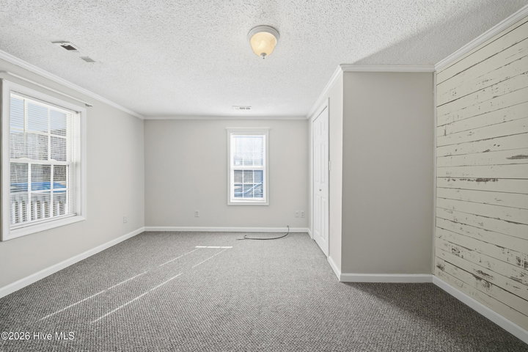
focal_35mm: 12
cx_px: 264
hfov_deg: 112.6
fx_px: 176
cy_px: 176
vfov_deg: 90.0
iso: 250
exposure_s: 1/200
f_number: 8
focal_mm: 12
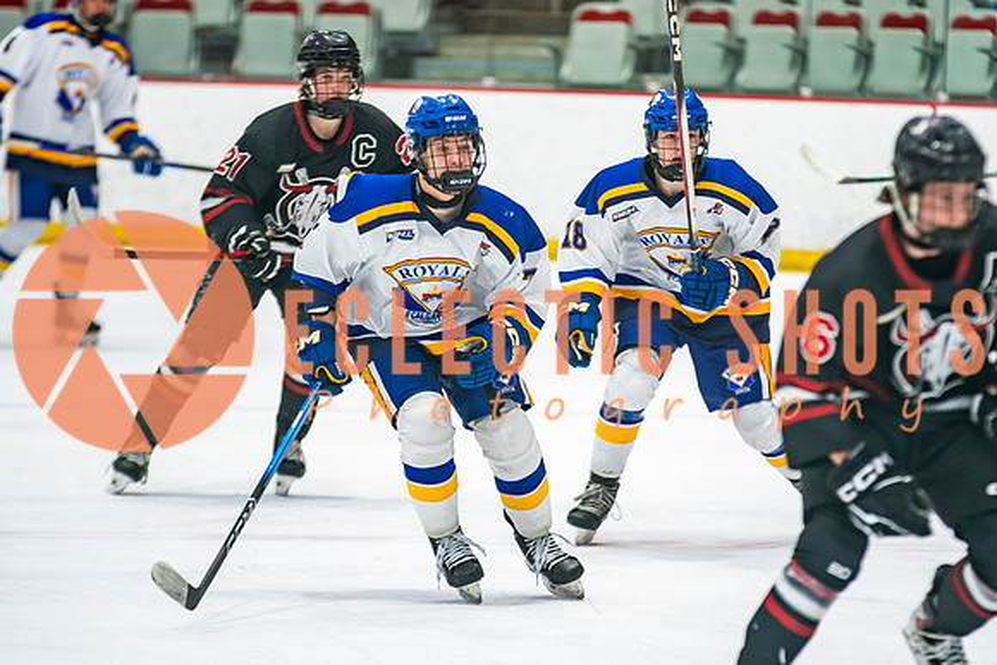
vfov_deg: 3.9
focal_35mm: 352
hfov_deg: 5.9
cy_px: 298
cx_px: 570
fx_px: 9750
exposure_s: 1/640
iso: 640
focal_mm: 200
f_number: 2.8
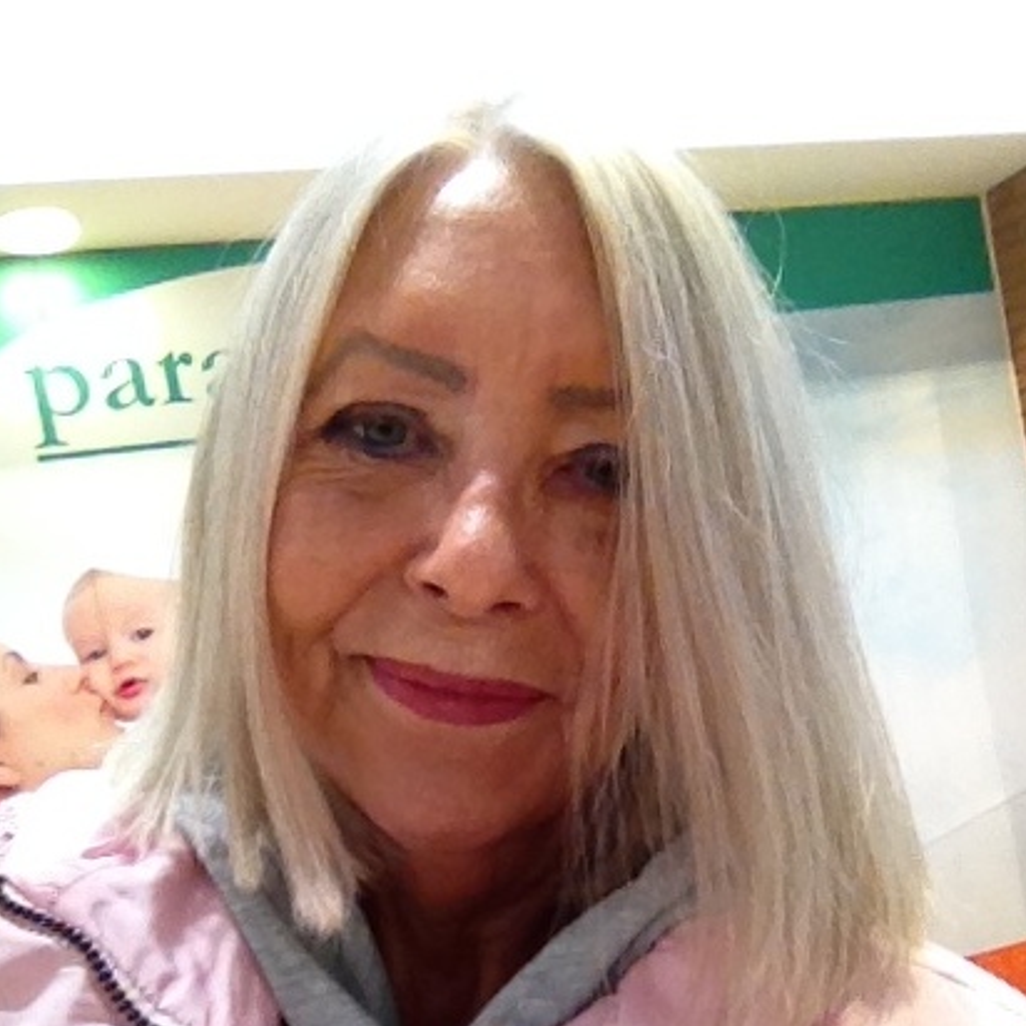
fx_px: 1509
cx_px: 515
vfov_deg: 36.8
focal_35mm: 45
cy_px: 742
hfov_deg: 37.6
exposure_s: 1/40
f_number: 2.4
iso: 160
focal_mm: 1.85
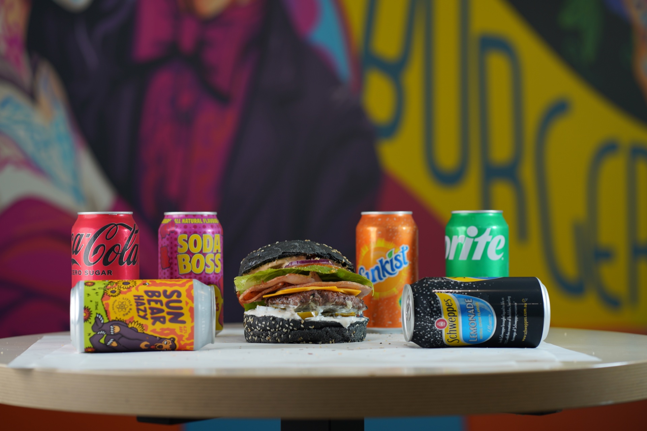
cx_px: 324
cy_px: 216
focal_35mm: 85
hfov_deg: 23.9
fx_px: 1528
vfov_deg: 16.1
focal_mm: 85
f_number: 4
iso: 160
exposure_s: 1/100
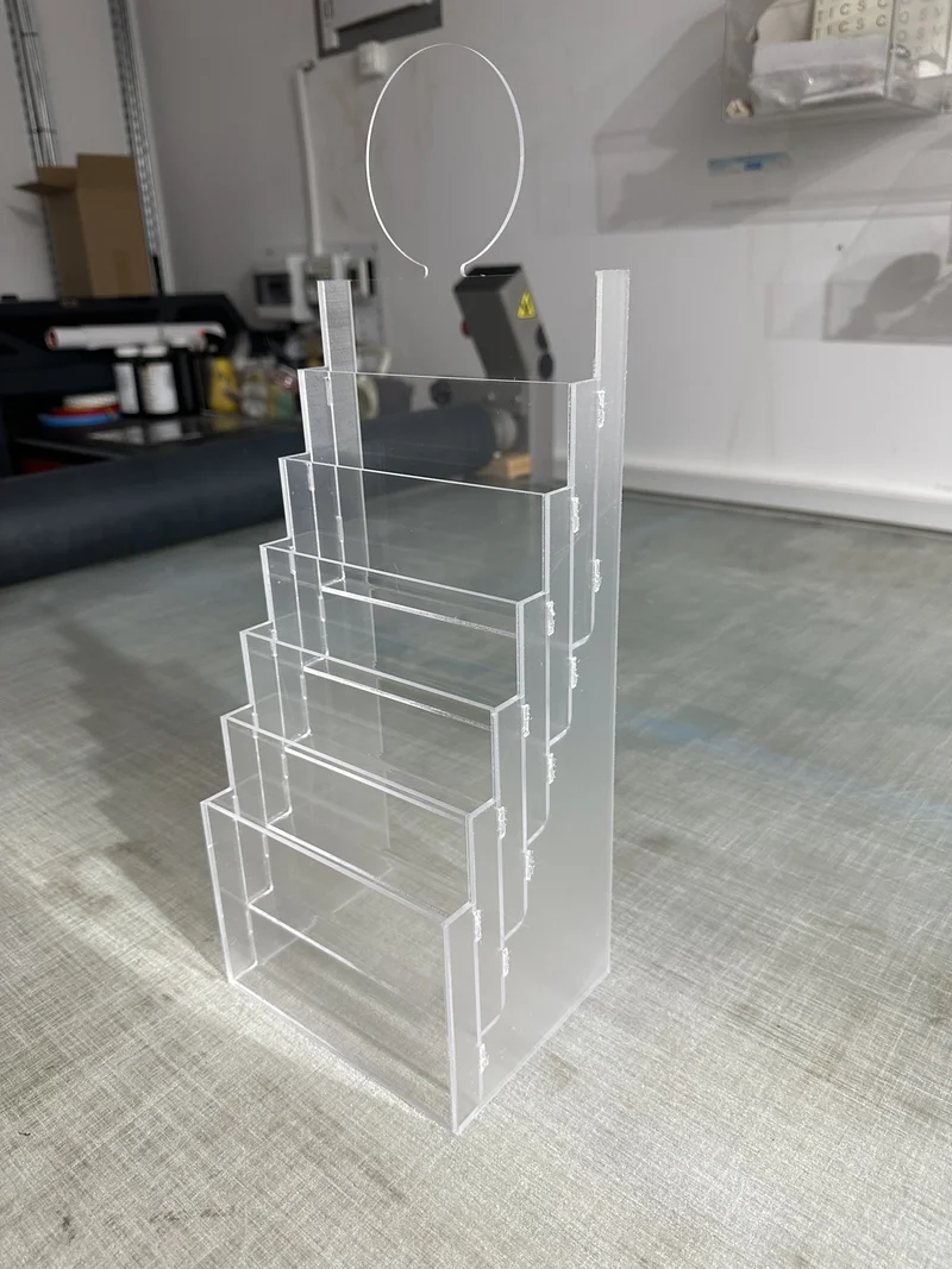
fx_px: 880
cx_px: 476
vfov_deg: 71.6
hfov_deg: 56.8
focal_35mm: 24
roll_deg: +1.8
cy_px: 634
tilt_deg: -21.4
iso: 250
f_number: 1.78
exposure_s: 1/50
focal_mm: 6.86
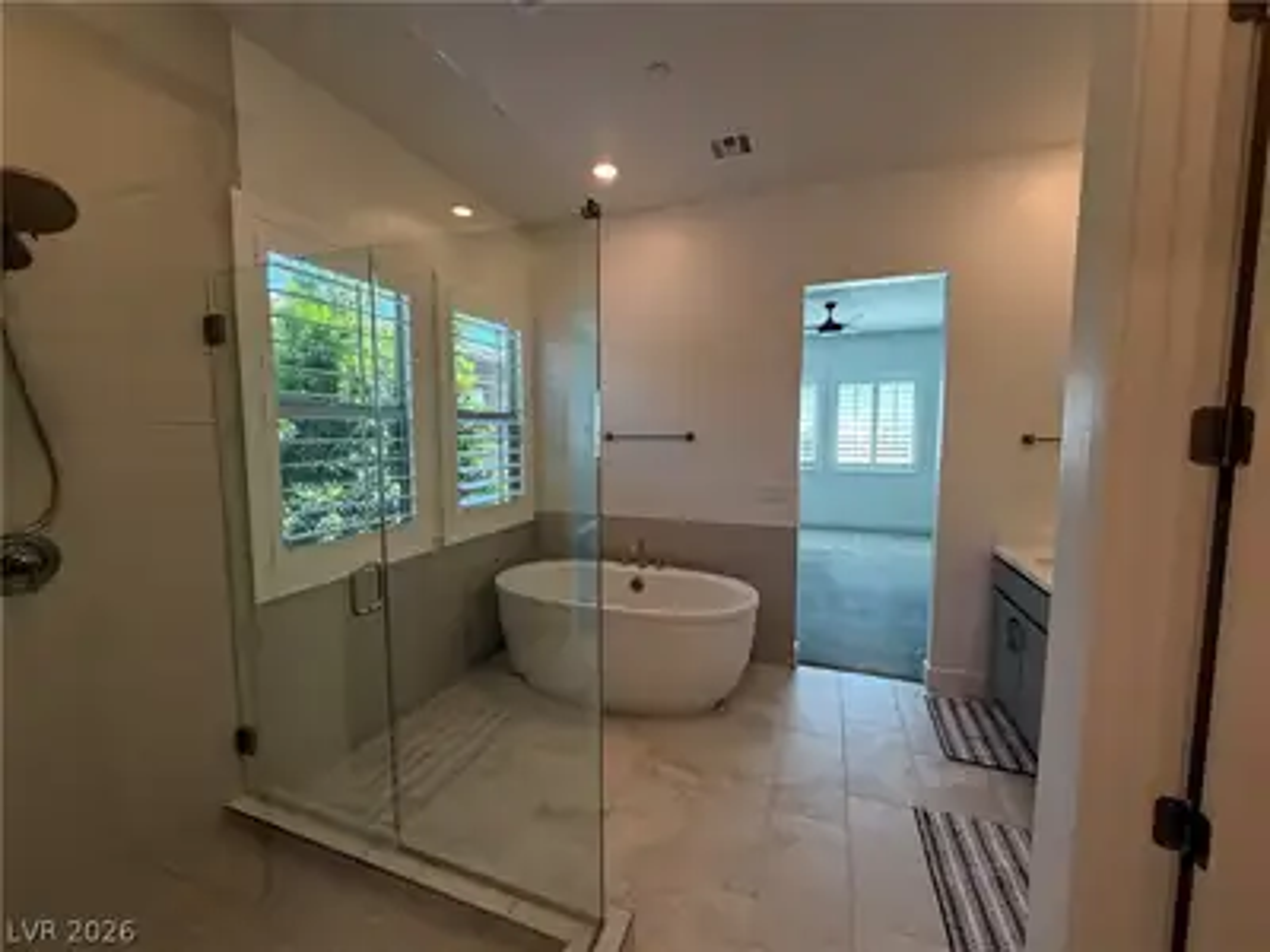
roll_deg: -0.5
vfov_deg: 85.7
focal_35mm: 14
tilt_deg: -5.6
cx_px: 635
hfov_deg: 102.1
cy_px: 476
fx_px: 514
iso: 80
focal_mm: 2.22
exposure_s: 1/120
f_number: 2.2
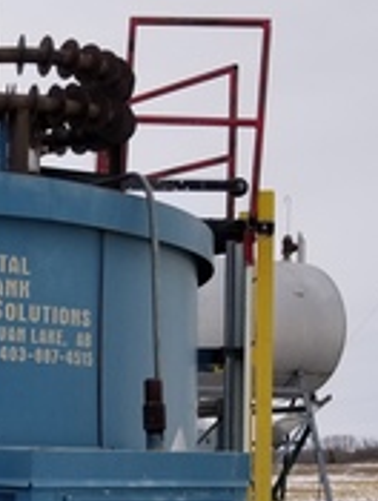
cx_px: -132
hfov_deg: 17.4
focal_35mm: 79
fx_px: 1146
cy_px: 425
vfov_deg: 24.1
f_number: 1.7
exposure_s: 1/860
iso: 50
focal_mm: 4.25
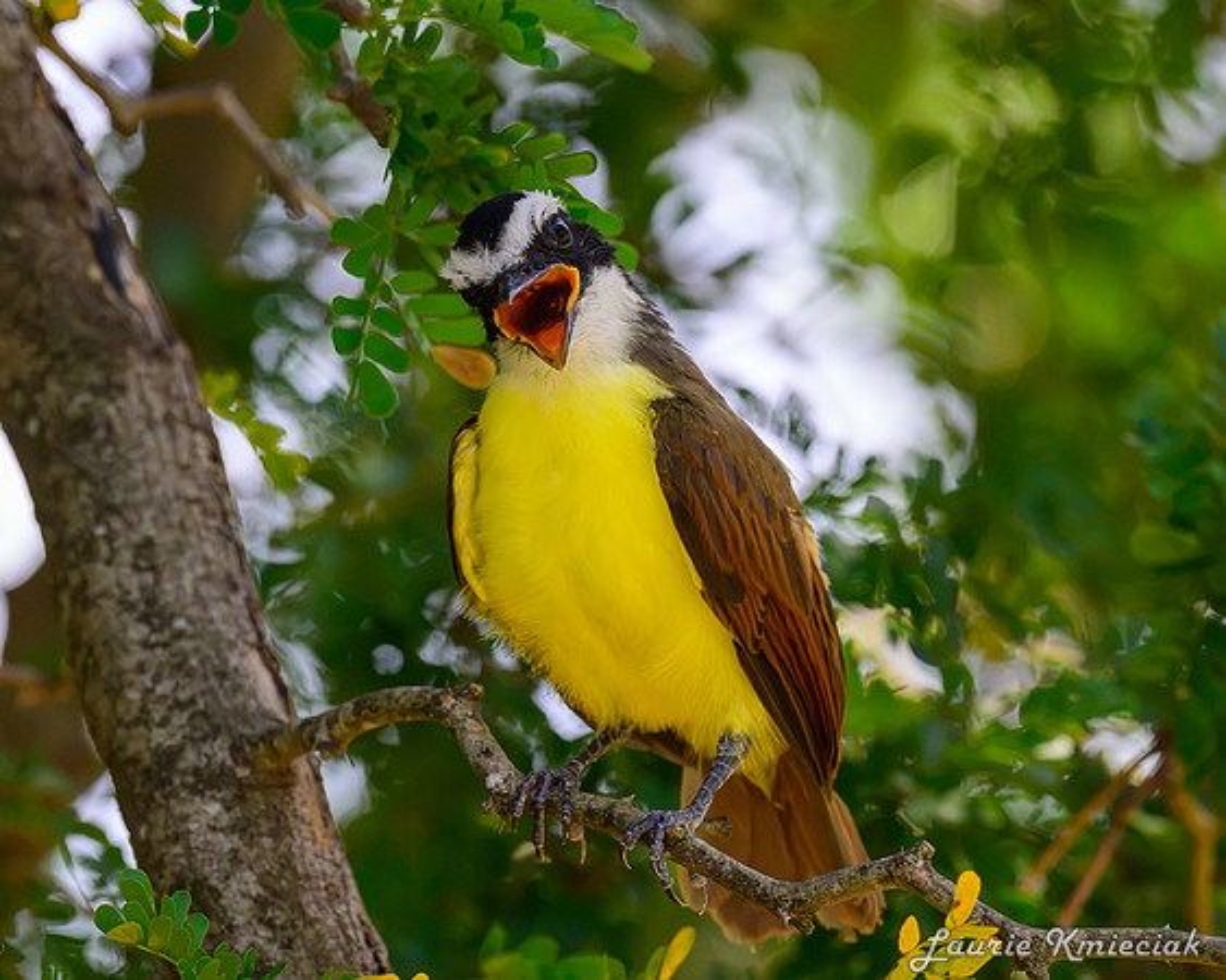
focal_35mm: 728
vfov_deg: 2.1
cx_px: 593
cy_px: 425
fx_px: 26398
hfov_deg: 2.7
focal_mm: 500
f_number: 8
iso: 7200
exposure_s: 1/4000
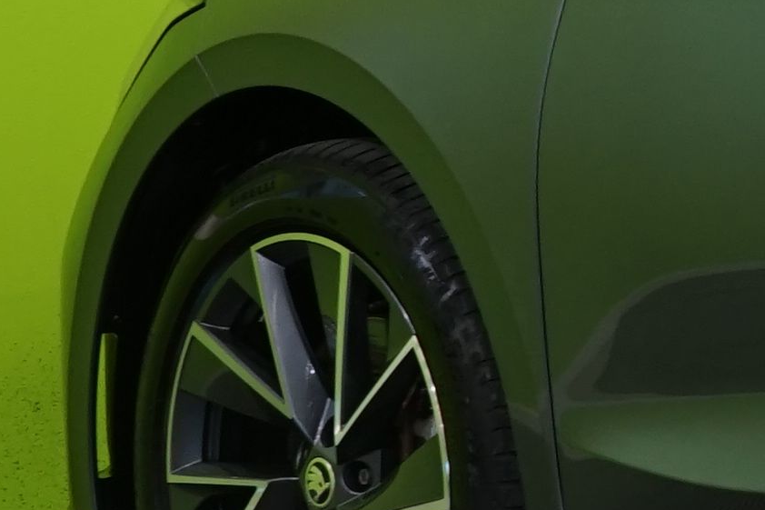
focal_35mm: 221
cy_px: 55
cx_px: 2197
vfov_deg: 6.2
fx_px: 4695
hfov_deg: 8.1
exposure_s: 1/30
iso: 500
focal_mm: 31
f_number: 6.3
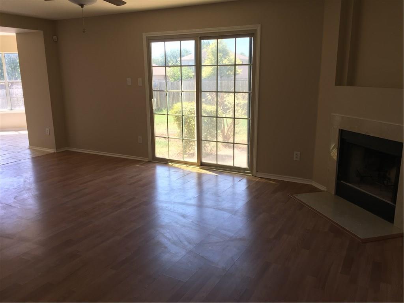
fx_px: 338
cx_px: 202
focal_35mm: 29
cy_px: 152
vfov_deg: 48.2
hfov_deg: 61.7
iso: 40
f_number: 2.2
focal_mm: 4.15
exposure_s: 1/120
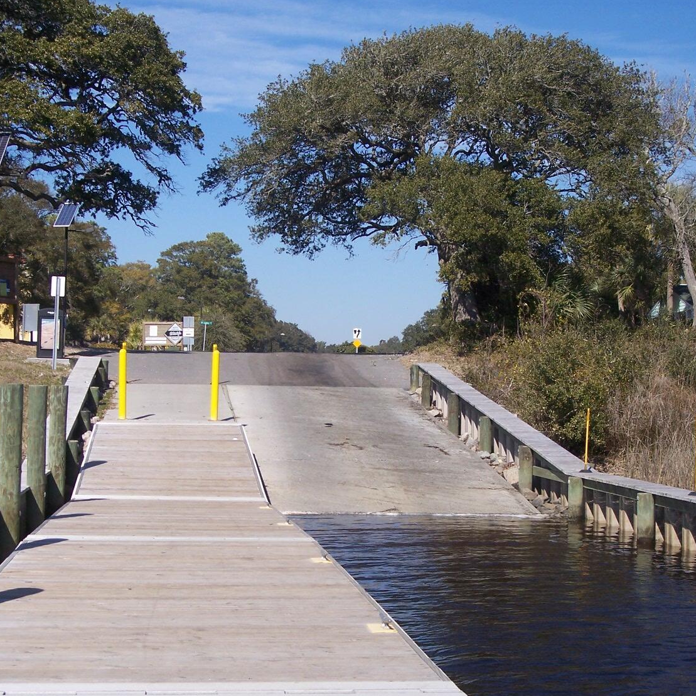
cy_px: 350
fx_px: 1410
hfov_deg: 27.7
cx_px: 315
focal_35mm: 62
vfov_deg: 27.7
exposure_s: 1/750
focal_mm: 10.7
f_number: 4.8
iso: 100
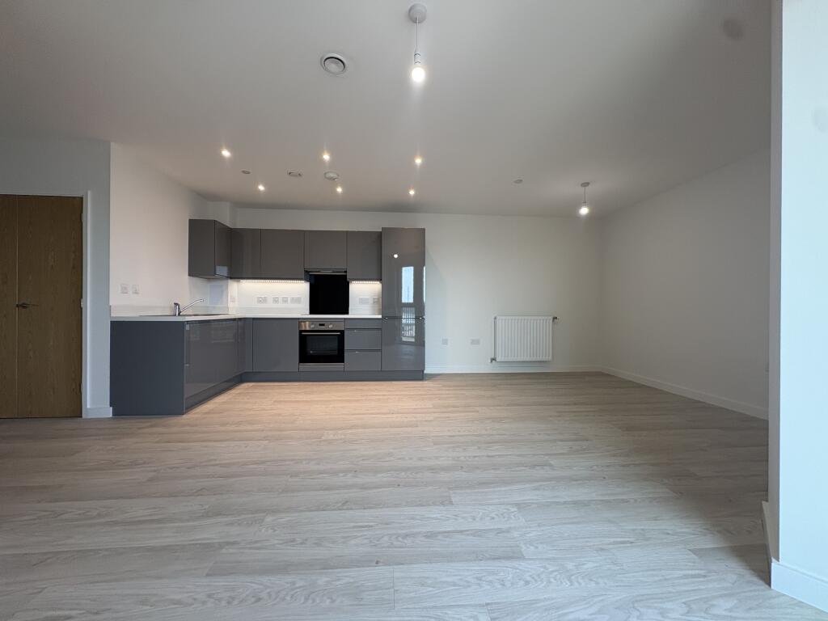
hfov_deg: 102.1
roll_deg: +0.3
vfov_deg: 85.7
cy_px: 310
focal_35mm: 14
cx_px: 414
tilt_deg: +0.1
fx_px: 335
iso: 80
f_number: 2.2
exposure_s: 1/99
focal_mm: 2.22
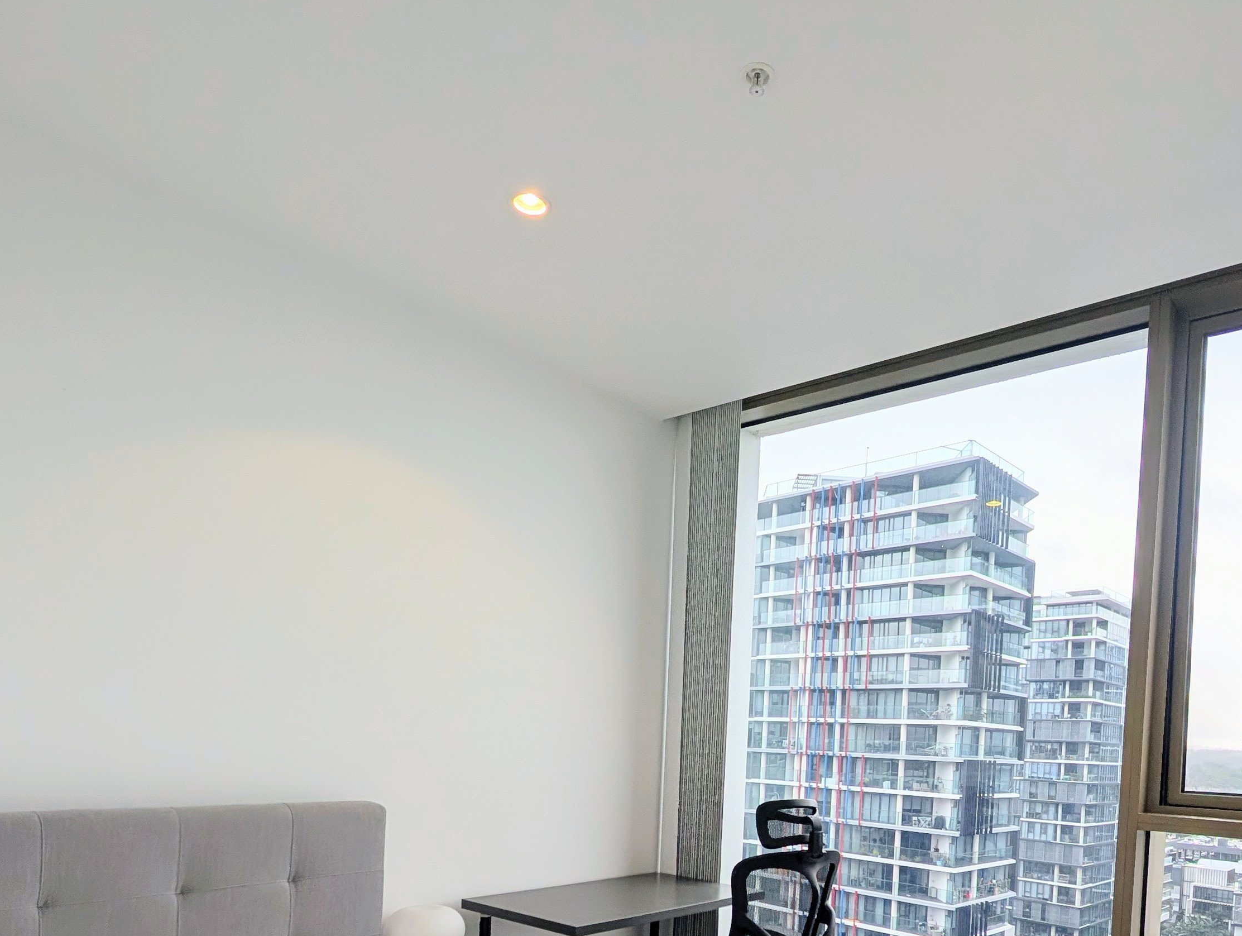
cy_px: 767
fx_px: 791
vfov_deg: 56.2
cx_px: 718
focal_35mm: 22
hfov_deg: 75.8
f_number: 1.7
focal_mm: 2.02
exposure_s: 1/943
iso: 53
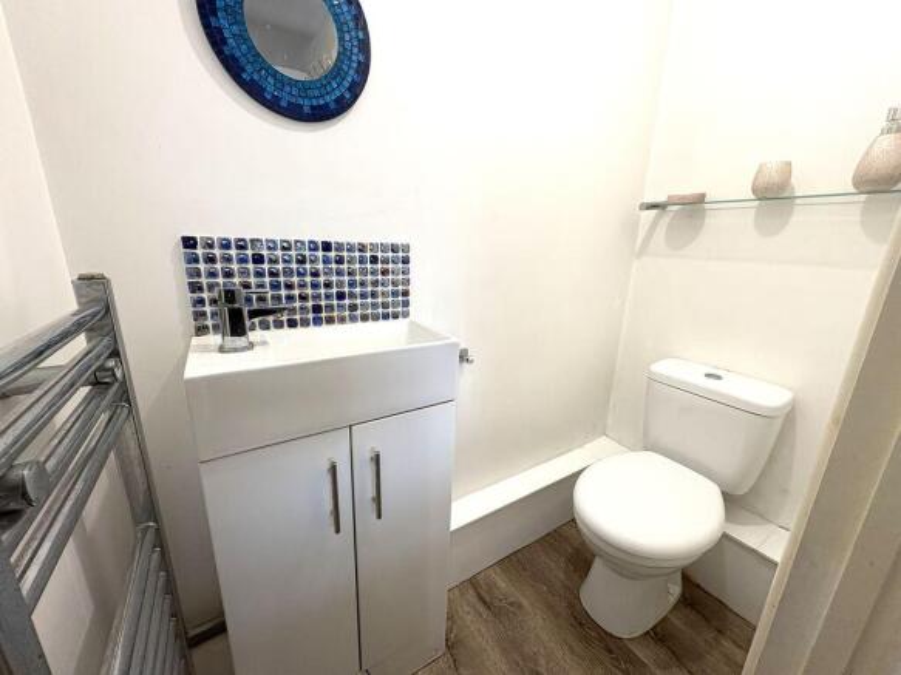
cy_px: 338
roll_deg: -1.5
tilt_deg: -15.5
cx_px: 450
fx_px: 364
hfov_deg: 102.1
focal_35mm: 14
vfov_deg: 85.7
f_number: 2.2
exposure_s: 1/100
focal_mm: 2.22
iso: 200
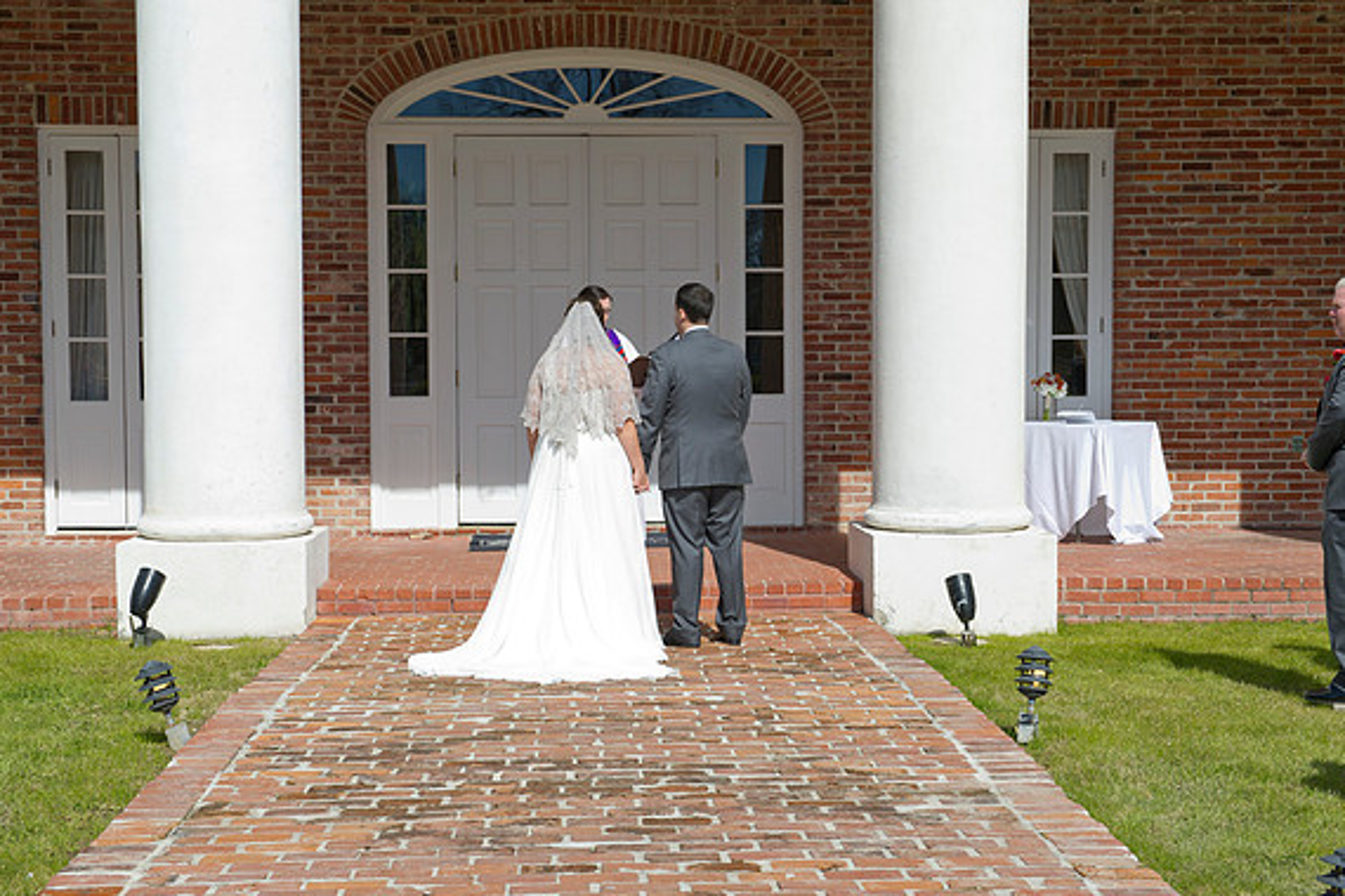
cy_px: 448
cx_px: 680
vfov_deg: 23.0
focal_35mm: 59
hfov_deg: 33.9
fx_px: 2204
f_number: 8
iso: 100
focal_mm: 58
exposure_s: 1/400
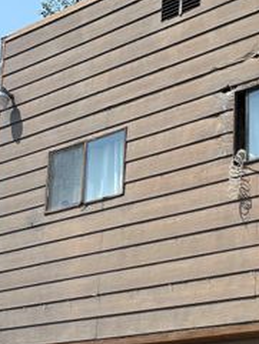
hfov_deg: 19.1
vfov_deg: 26.3
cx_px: 323
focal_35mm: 72
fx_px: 718
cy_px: 299
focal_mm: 5.96
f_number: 1.6
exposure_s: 1/3650
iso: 50
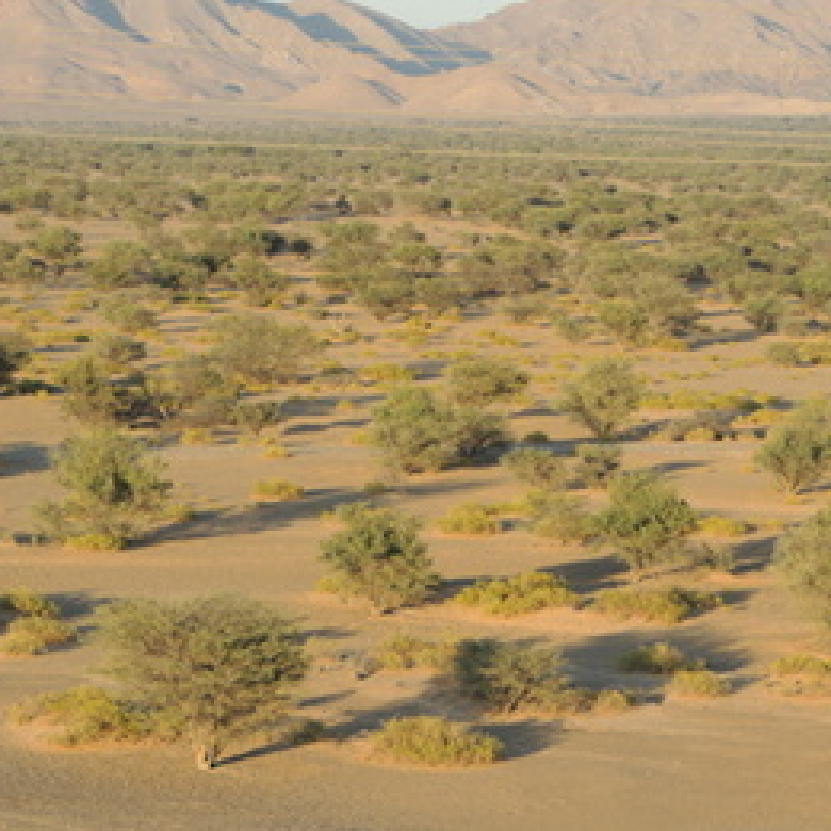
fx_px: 4373
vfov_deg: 10.9
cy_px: 414
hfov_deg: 10.9
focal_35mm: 161
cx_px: 412
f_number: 4.3
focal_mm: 24
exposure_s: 1/250
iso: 100
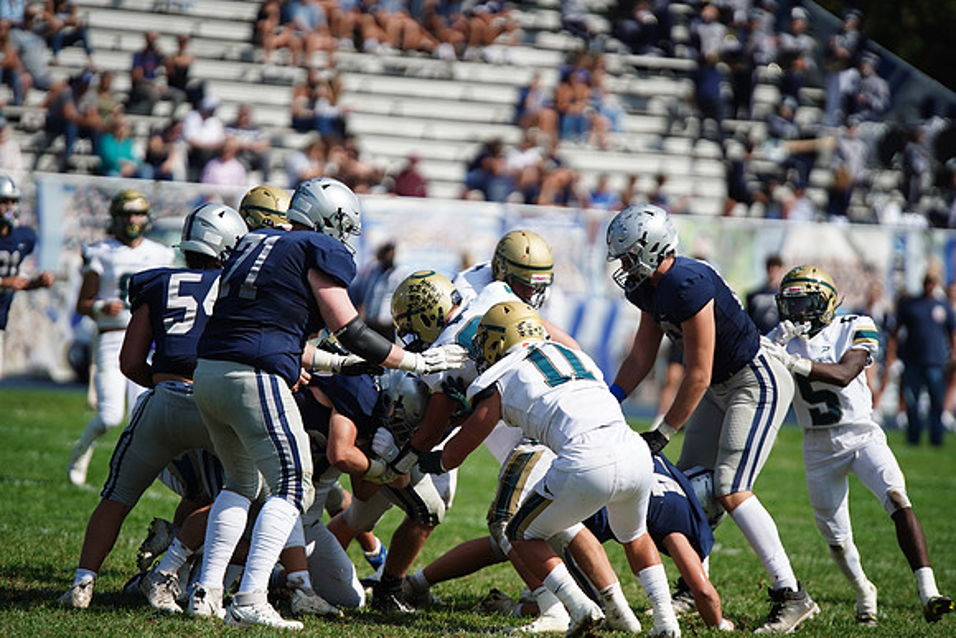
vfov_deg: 4.6
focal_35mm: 300
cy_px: 319
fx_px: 7968
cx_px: 478
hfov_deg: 6.9
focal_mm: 300
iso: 400
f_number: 2.8
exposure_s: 1/6400
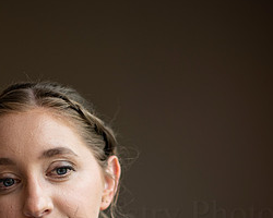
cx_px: 150
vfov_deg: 15.5
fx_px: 792
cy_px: 198
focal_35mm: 98
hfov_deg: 19.6
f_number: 1.8
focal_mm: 45
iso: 160
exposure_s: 1/200
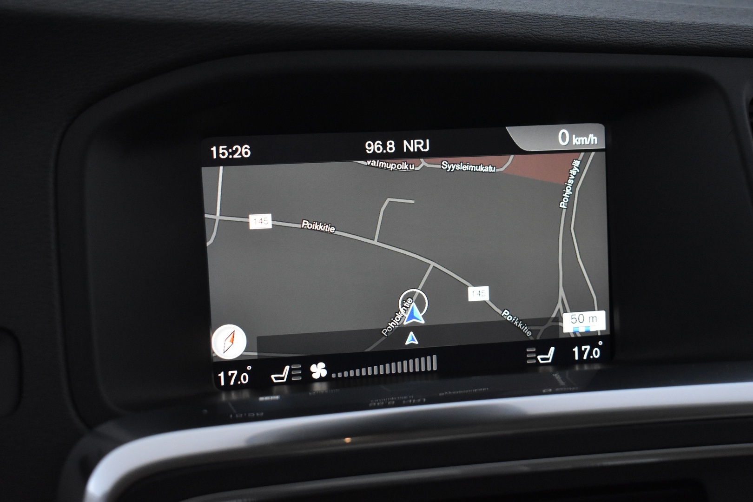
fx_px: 1412
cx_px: 376
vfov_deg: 20.2
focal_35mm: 68
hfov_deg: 29.9
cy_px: 251
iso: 3200
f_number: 5
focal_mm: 45
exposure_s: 1/60
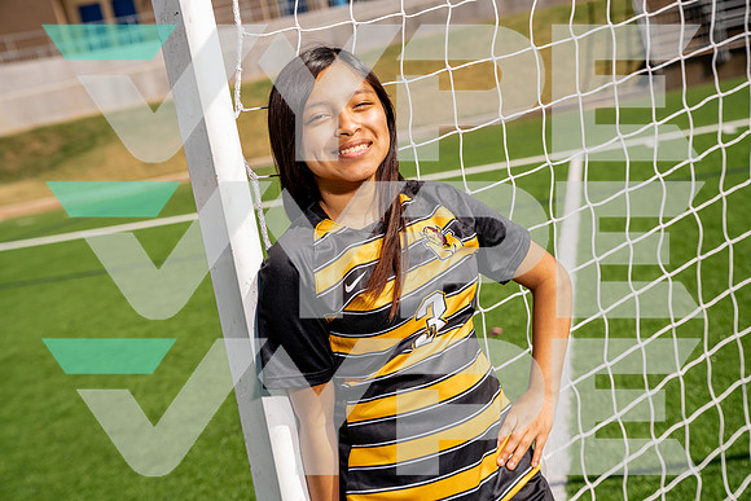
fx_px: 1043
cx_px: 376
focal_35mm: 50
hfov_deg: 39.6
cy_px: 250
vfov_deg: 27.0
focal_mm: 50
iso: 100
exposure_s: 1/1000
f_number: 4
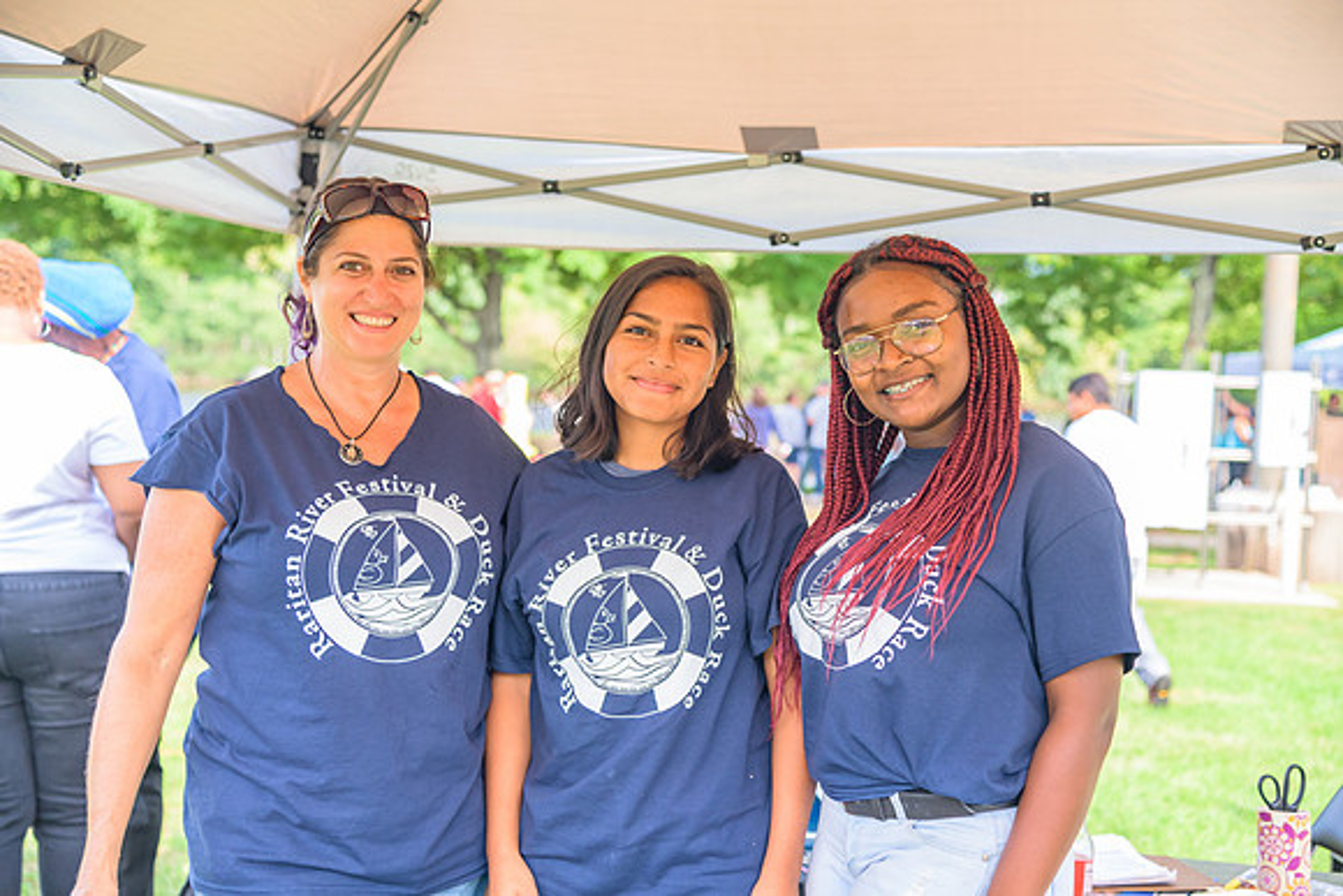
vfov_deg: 24.6
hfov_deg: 36.2
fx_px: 2052
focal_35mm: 55
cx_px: 672
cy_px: 448
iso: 720
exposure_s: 1/320
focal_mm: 55
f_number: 4
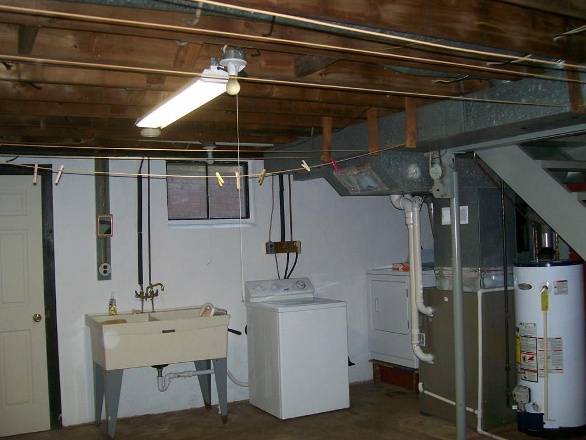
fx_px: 626
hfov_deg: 50.1
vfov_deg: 38.7
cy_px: 224
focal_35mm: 37
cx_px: 298
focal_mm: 6
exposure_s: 1/64
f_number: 2.7
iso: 140
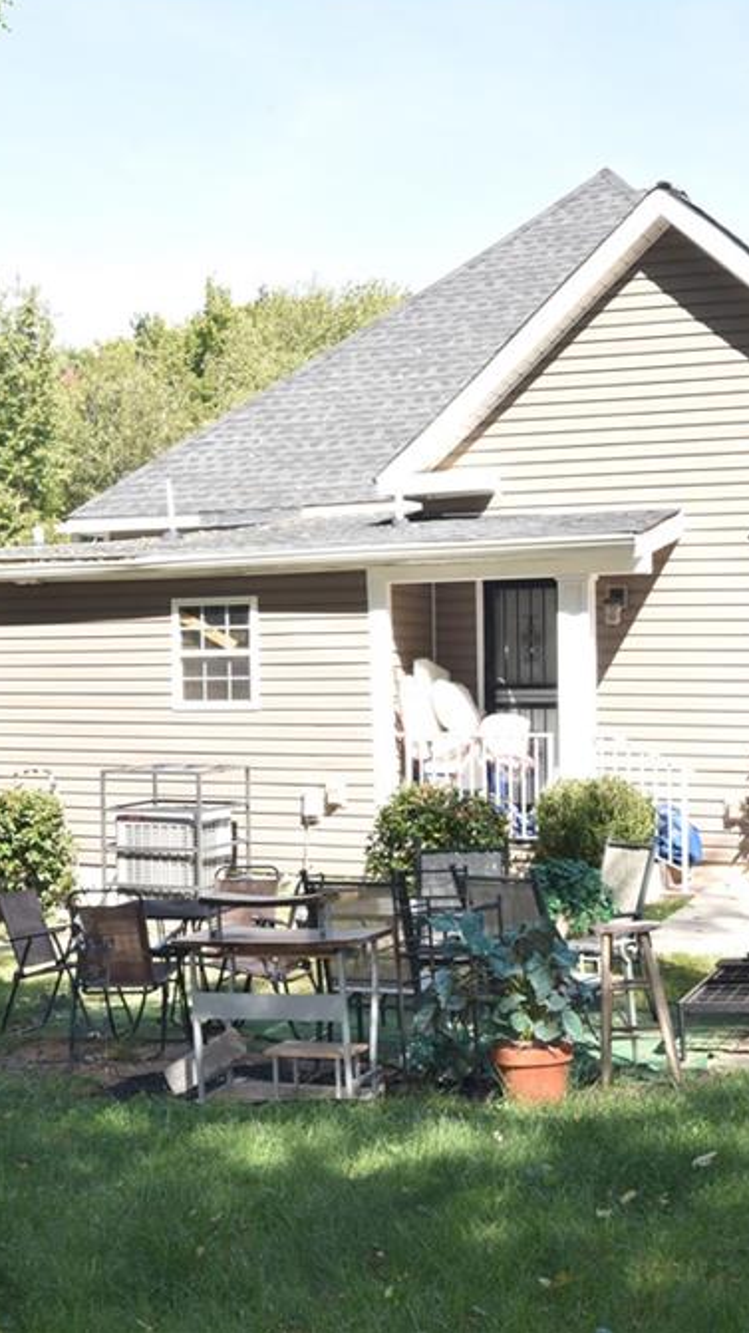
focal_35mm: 56
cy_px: 657
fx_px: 1979
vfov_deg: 37.2
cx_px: 199
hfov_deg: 21.3
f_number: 22
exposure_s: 1/200
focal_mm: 35
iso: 1250
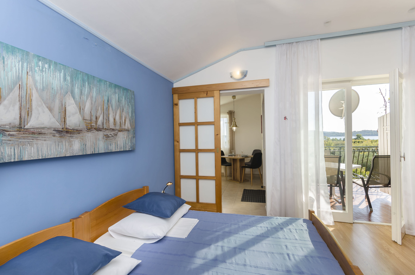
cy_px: 138
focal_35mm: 15
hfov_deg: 100.5
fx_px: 173
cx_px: 208
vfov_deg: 77.1
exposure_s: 1/60
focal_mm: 10
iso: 100
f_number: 8
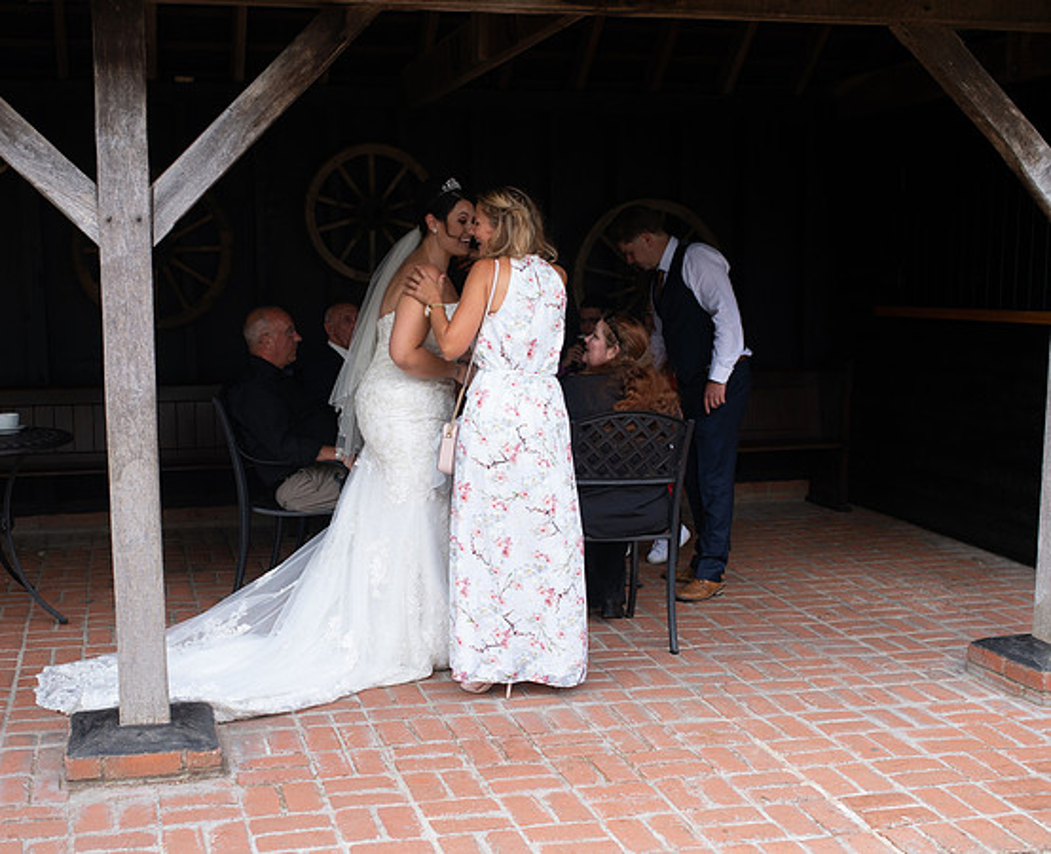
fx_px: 1437
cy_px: 491
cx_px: 451
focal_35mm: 46
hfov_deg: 40.1
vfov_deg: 33.0
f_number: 2.8
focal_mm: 35
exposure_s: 1/250
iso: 100
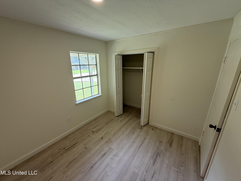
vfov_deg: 85.7
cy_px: 90
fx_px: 97
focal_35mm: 14
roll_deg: +0.2
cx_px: 120
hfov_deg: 102.1
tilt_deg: -15.1
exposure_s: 1/99
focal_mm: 2.22
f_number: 2.2
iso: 80
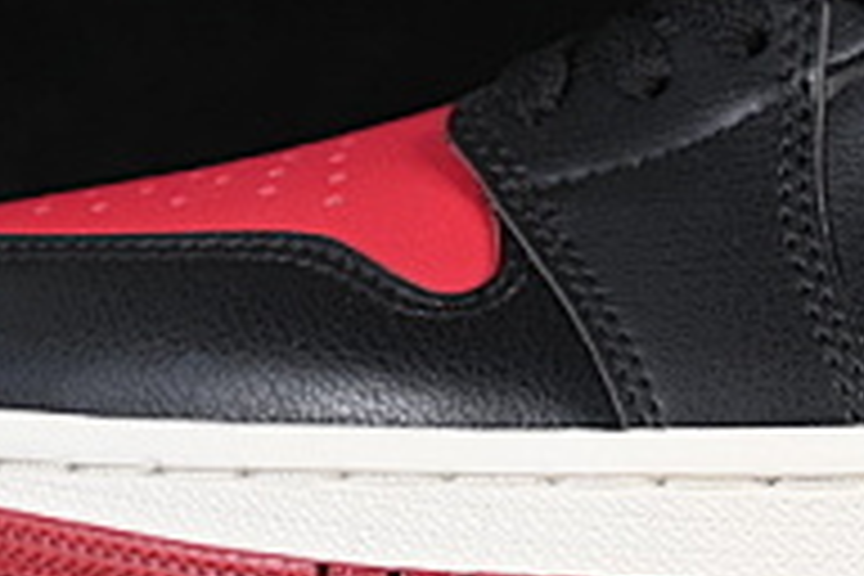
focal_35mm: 313
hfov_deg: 6.5
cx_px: 976
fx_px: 7511
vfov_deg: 4.4
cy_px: -92
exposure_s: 1/60
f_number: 6.3
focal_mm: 50
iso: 160
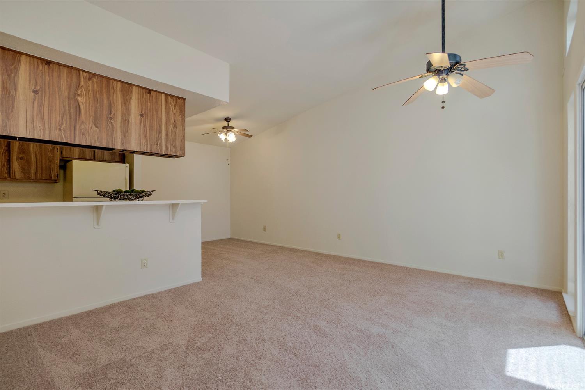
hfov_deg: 96.7
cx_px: 292
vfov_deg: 73.7
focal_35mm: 16
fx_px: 260
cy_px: 195
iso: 100
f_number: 5
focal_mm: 11
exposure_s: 1/30
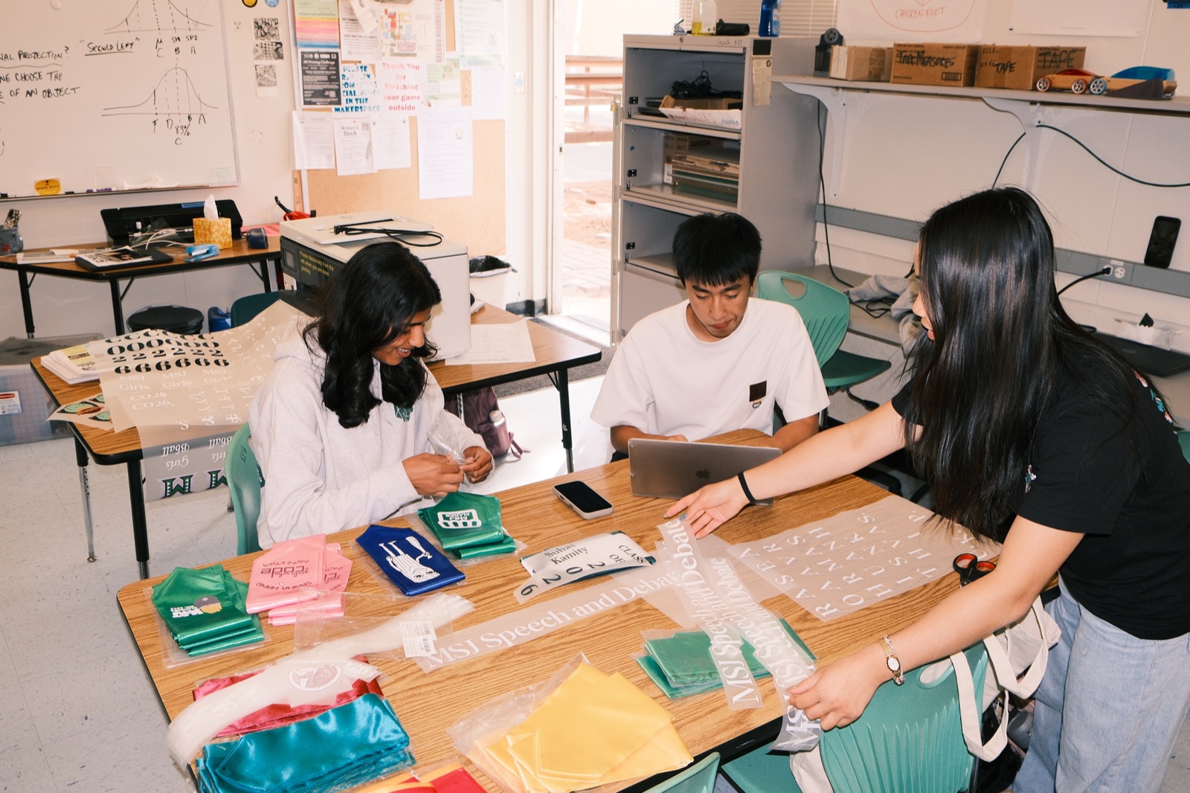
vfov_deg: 42.3
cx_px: 595
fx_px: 1024
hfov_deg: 60.3
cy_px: 396
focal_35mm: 31
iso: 800
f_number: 4
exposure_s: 1/60
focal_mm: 20.5
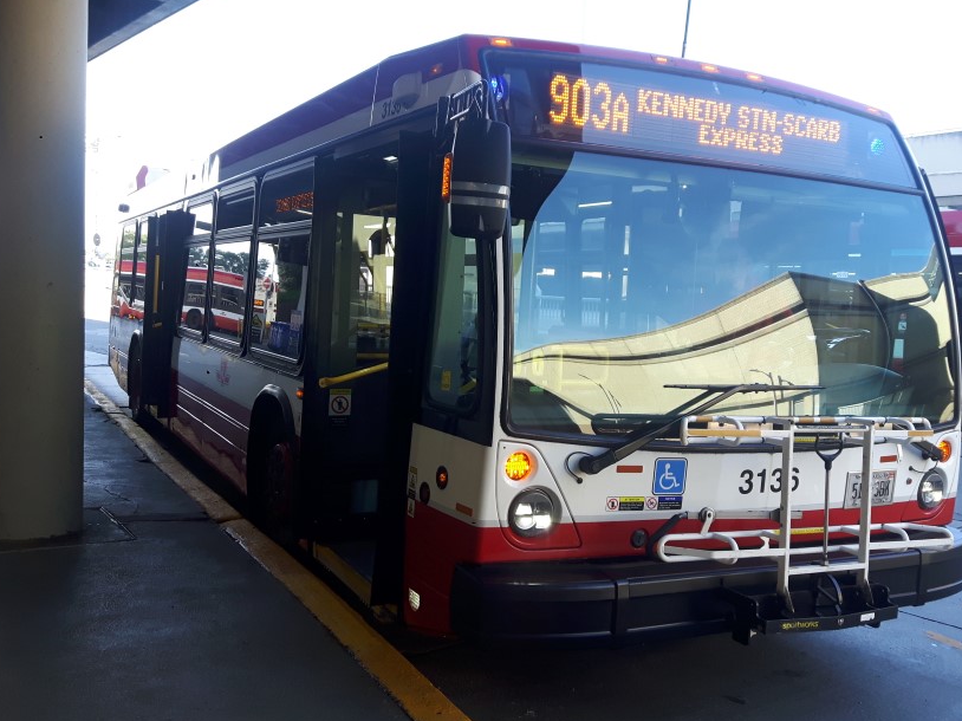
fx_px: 1084
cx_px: 512
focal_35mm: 39
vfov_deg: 36.8
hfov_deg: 47.8
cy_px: 347
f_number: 1.9
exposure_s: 1/155
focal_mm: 3.7
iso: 40
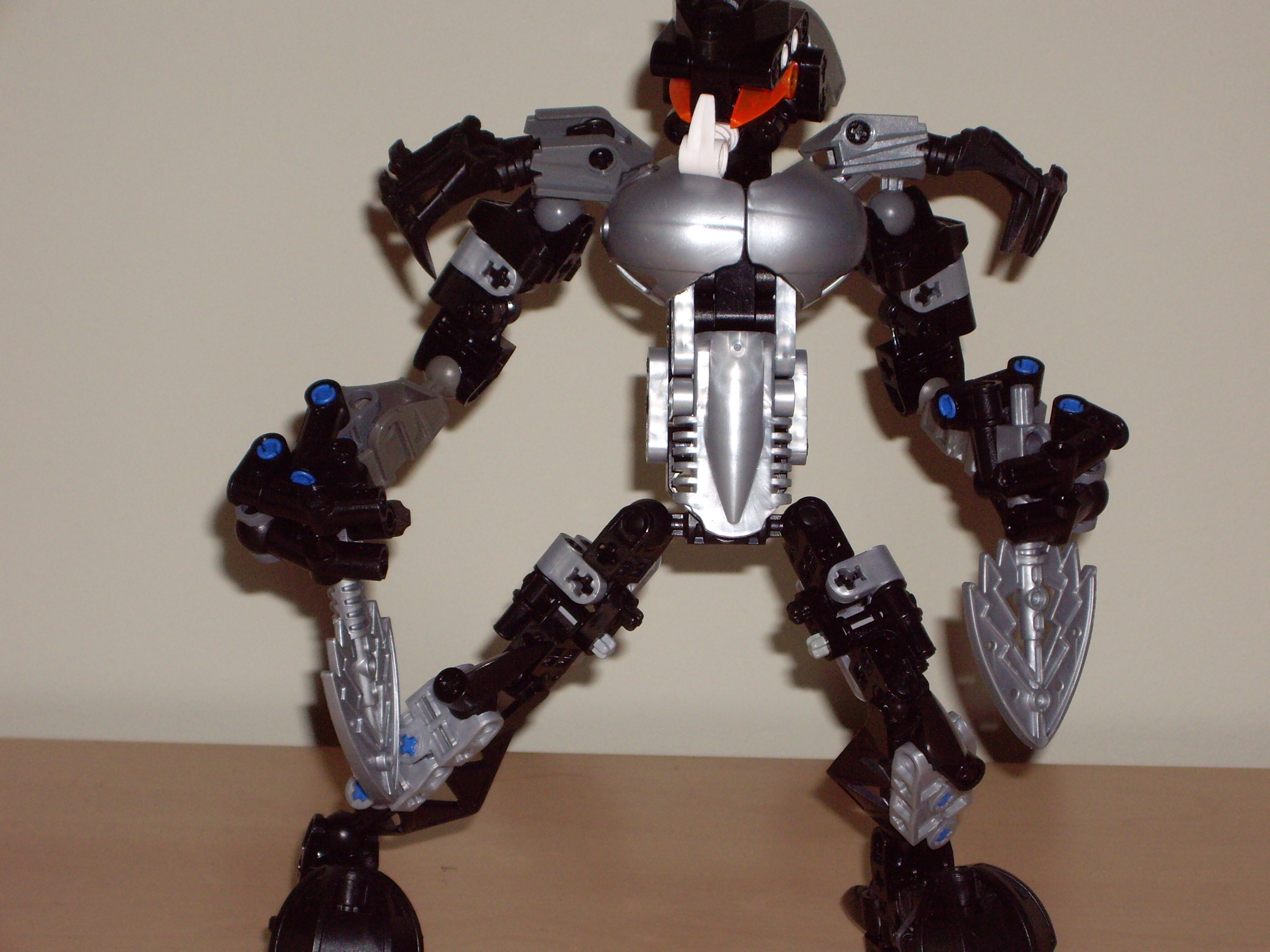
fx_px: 4182
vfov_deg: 13.0
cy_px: 476
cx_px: 635
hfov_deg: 17.3
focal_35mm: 114
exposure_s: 1/125
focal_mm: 18.6
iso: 200
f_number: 5.2
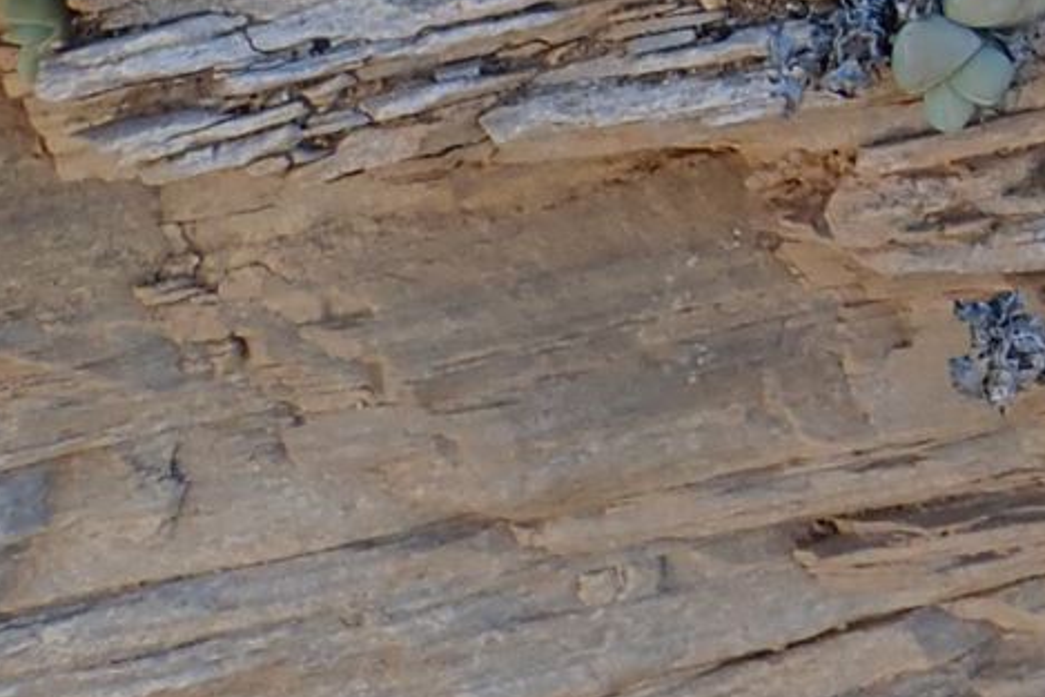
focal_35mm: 133
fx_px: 3862
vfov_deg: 9.6
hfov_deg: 13.2
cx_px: 2103
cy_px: -717
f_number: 3.2
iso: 100
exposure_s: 1/125
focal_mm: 5.5
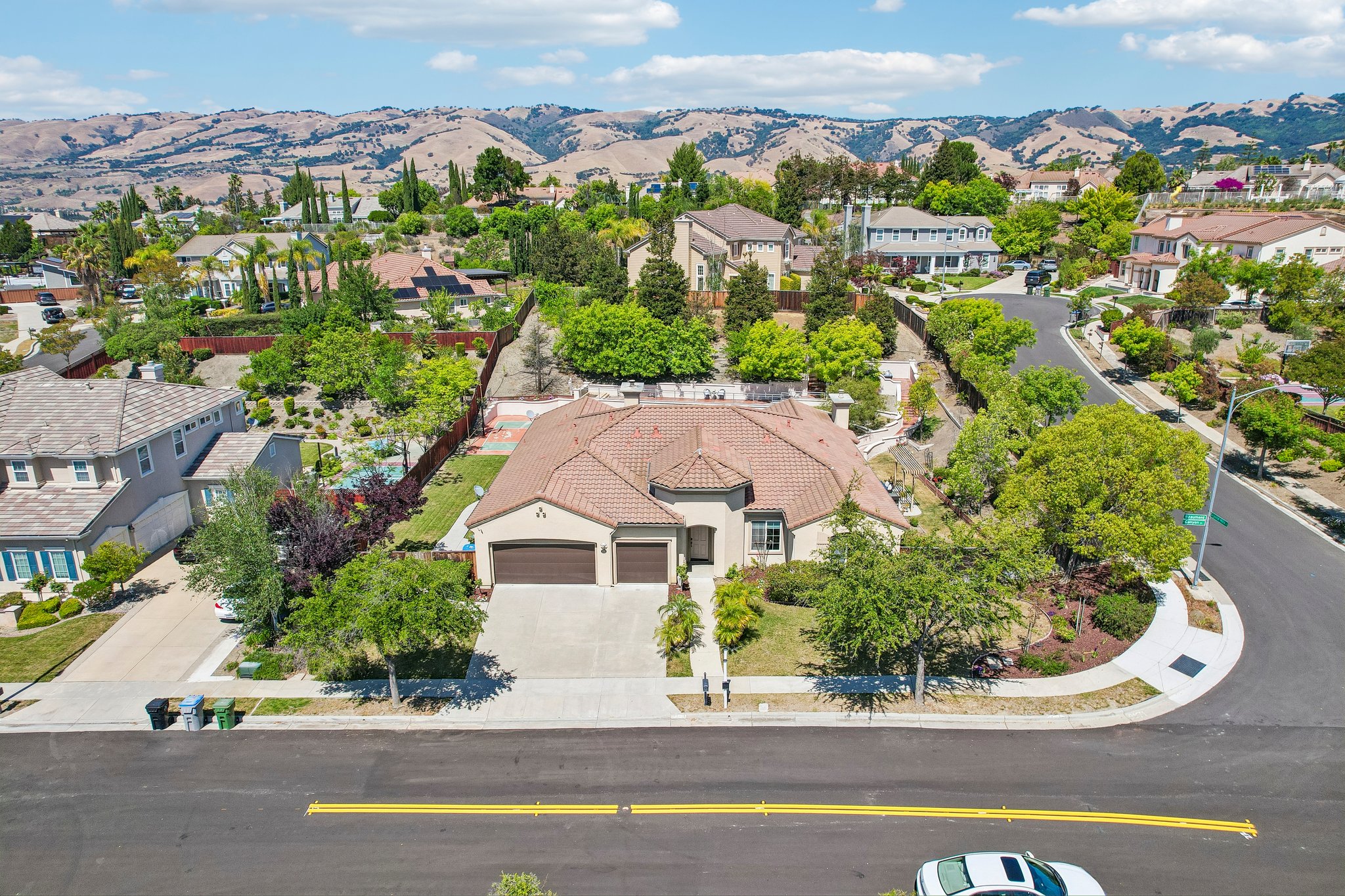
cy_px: 448
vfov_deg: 57.2
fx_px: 822
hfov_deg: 78.6
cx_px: 672
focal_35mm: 22
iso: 130
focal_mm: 8.4
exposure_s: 1/2500
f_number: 2.8
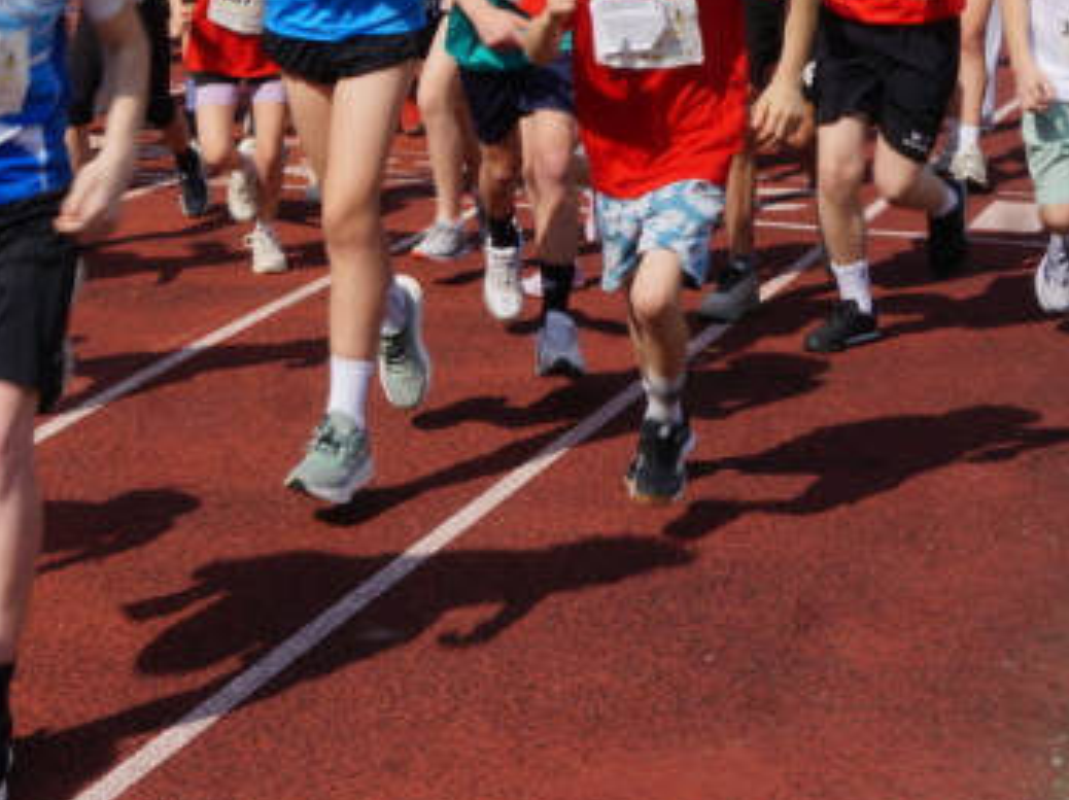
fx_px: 2315
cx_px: -83
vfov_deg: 19.2
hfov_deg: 24.4
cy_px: 40
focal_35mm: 75
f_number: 13
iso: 100
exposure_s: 1/160
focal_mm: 20
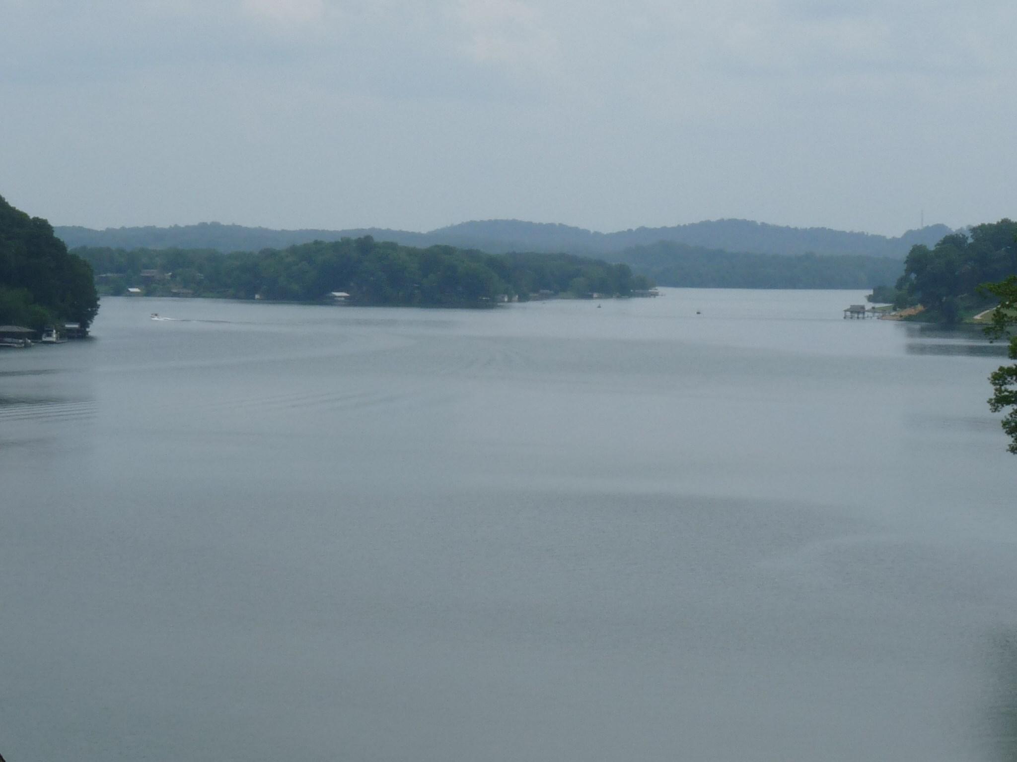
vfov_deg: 13.3
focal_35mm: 111
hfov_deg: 17.7
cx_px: 508
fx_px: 3261
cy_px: 381
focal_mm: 11.1
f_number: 8
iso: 100
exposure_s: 1/500
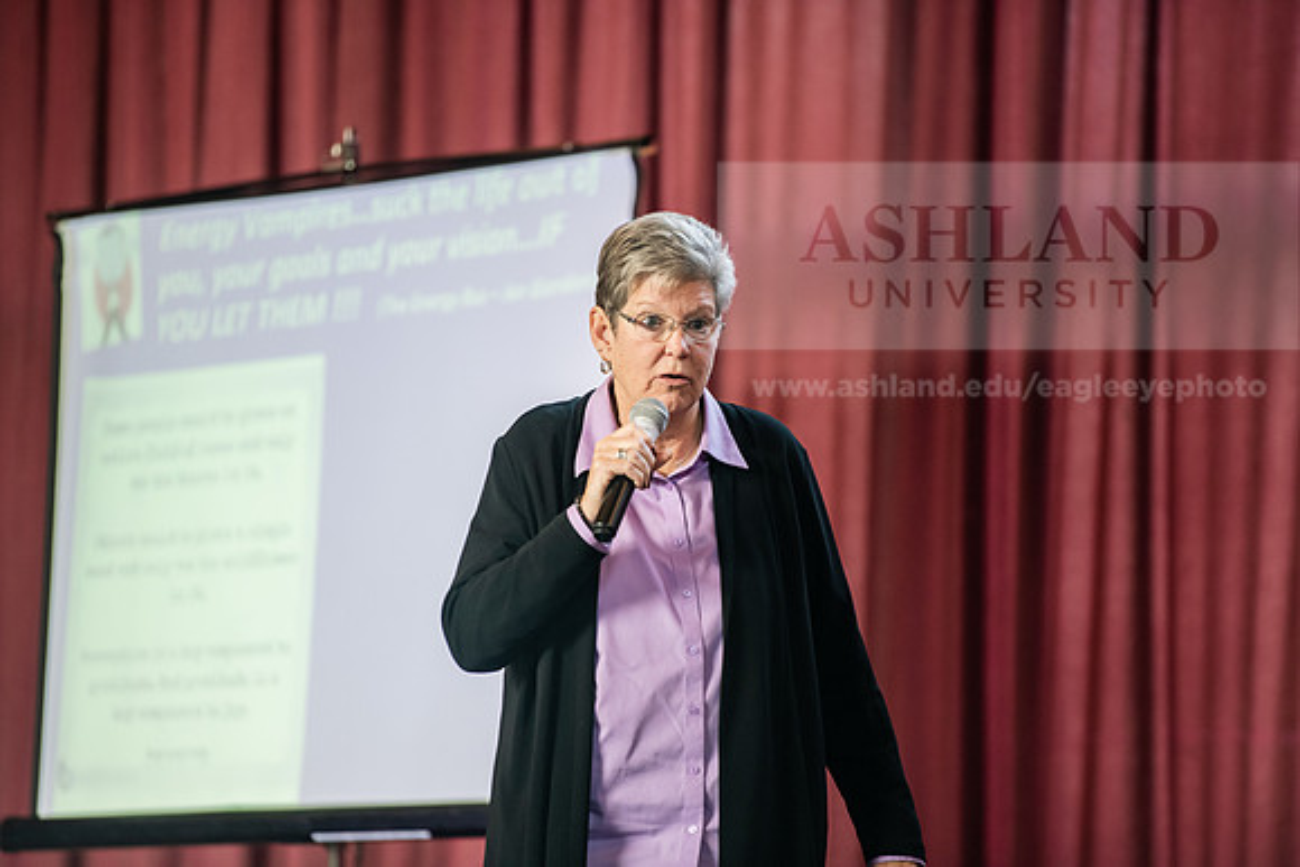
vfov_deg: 6.9
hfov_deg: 10.3
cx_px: 650
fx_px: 7224
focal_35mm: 200
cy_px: 434
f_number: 3.2
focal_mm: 200
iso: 1600
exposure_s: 1/200
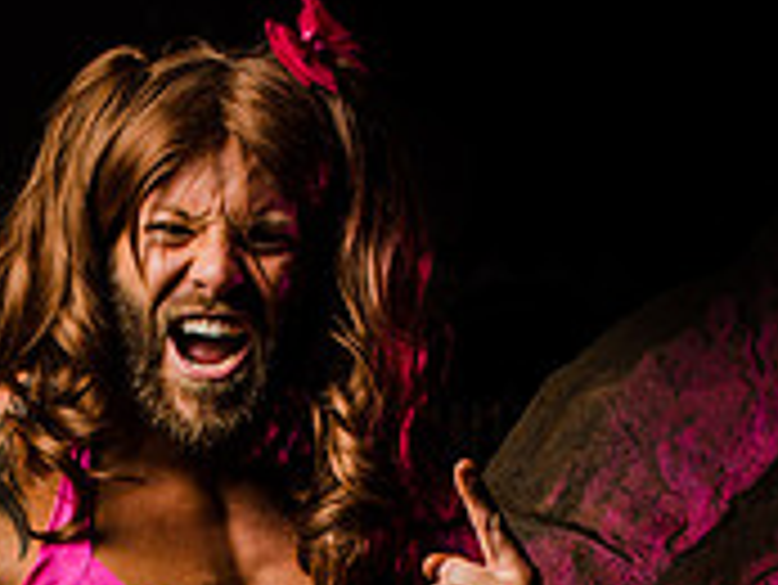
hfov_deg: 17.4
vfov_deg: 12.4
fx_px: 2519
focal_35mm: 112
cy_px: 940
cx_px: 126
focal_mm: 30
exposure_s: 1/60
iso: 200
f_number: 22
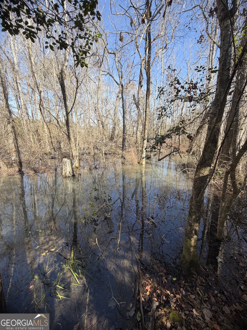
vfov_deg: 102.1
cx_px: 124
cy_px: 165
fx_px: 133
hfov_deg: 85.7
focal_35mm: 14
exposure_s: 1/502
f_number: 2.2
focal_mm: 2.22
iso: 50
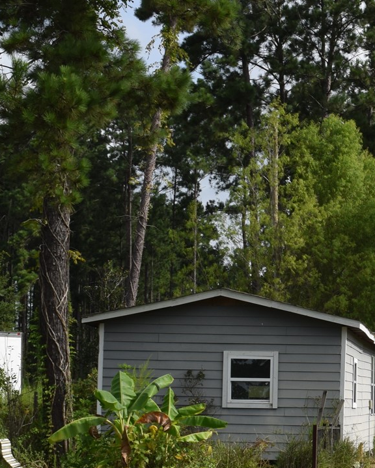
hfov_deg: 14.4
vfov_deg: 18.7
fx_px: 1414
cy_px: 345
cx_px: 497
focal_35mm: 102
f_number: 10
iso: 100
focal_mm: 24
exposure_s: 1/200
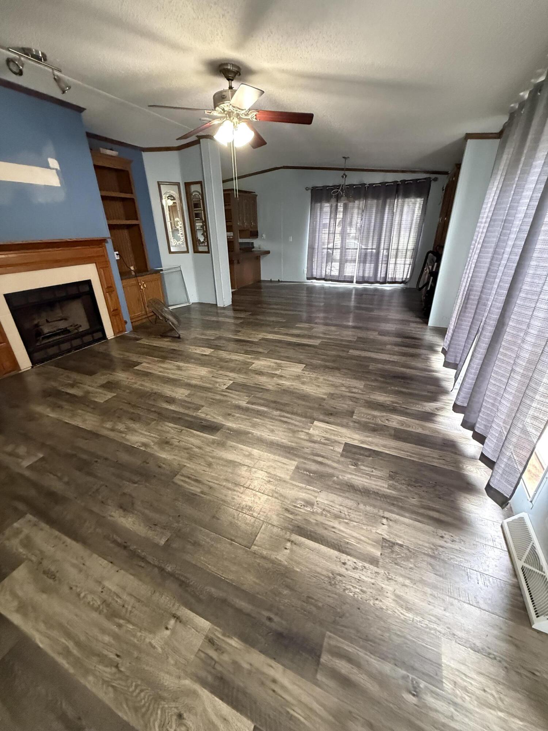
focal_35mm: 14
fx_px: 296
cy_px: 366
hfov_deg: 85.7
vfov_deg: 102.1
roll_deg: -0.3
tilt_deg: -23.8
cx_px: 274
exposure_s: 1/60
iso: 800
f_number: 2.2
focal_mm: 2.22
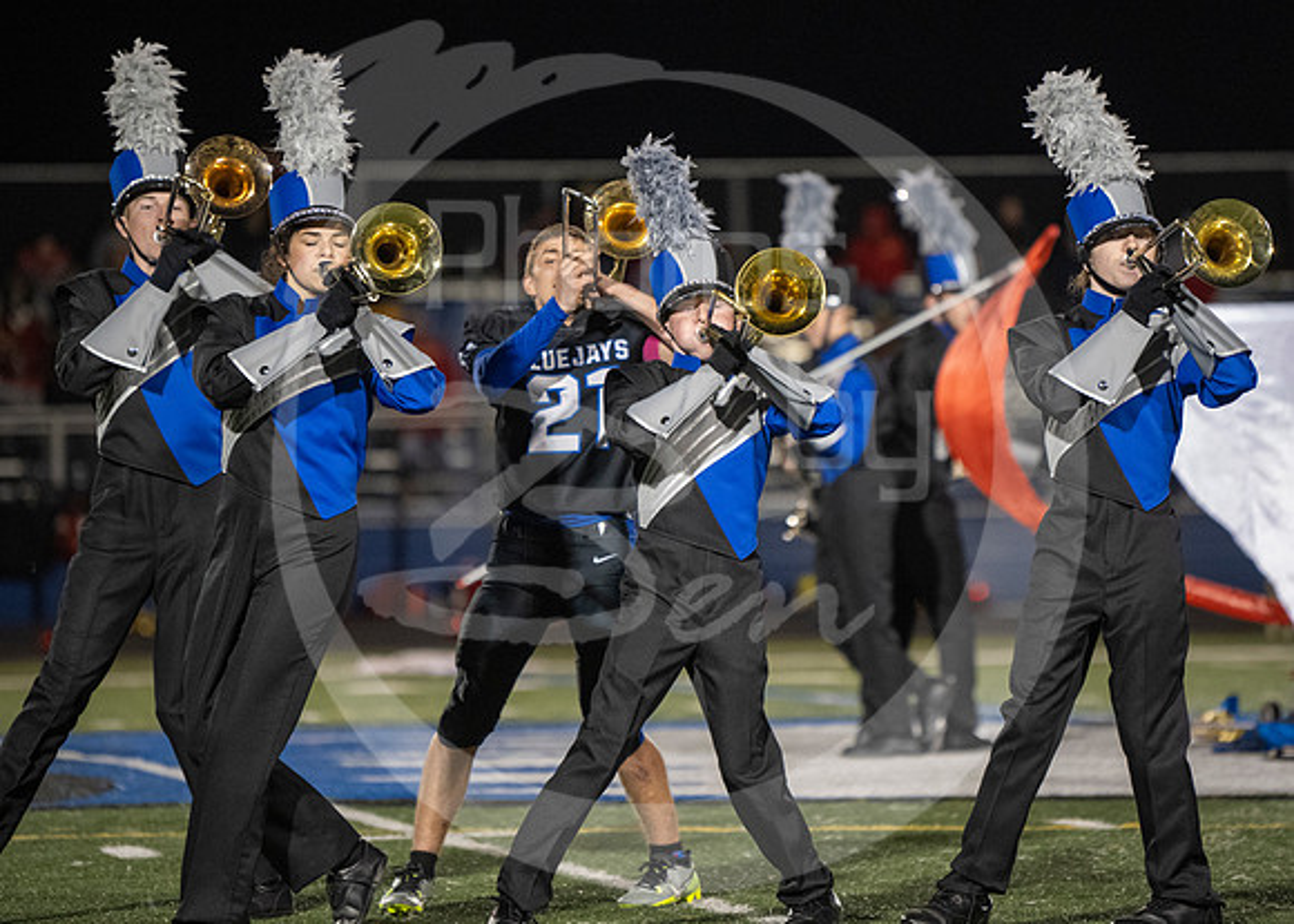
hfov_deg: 7.7
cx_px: 793
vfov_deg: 5.5
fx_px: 9600
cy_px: 348
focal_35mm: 261
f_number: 2.8
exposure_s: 1/500
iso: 4000
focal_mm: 200
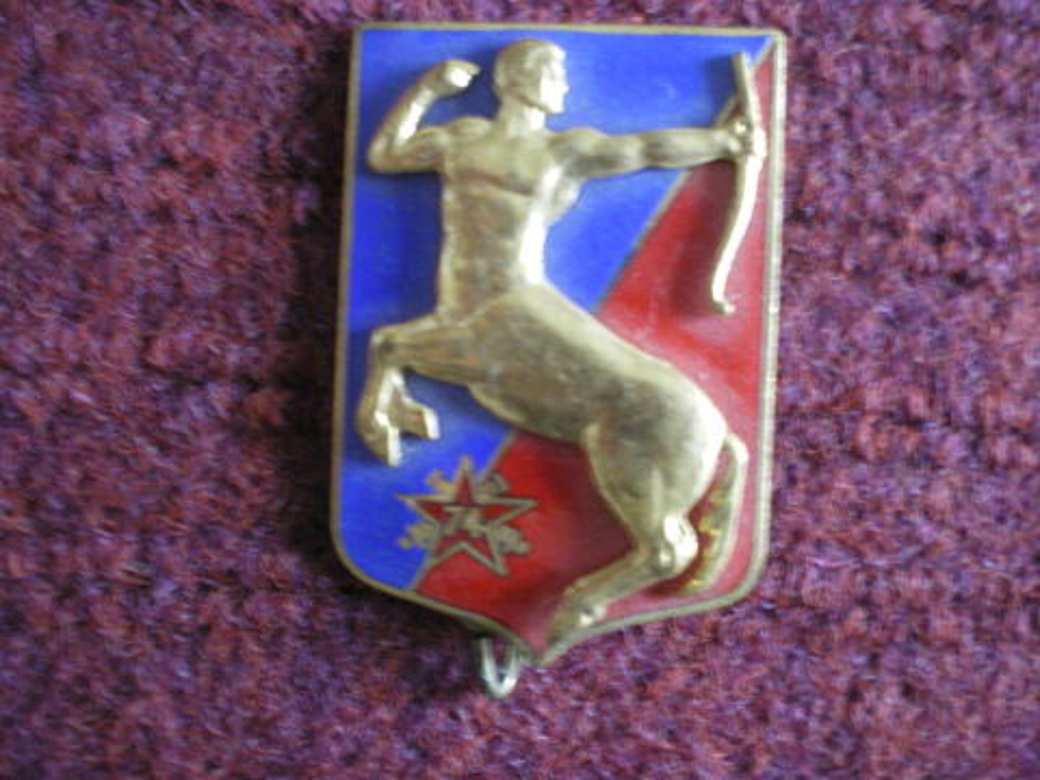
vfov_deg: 37.7
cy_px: 390
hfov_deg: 49.0
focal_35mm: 38
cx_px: 520
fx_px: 1142
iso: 400
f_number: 3.1
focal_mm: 6.3
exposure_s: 1/5
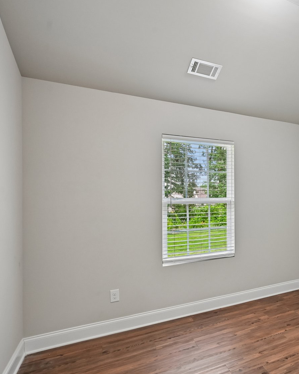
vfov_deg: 70.2
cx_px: 268
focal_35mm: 24
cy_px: 199
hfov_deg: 51.9
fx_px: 265
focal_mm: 14
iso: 360
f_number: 8
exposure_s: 1/15
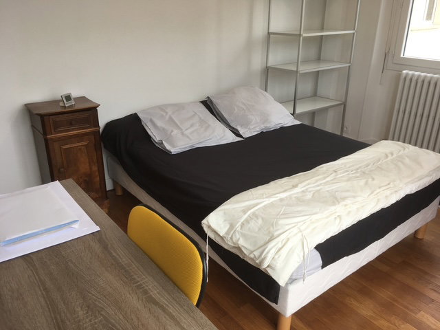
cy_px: 165
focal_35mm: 29
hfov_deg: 61.7
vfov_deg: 48.2
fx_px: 369
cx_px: 220
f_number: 2.2
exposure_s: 1/50
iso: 32
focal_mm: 4.15
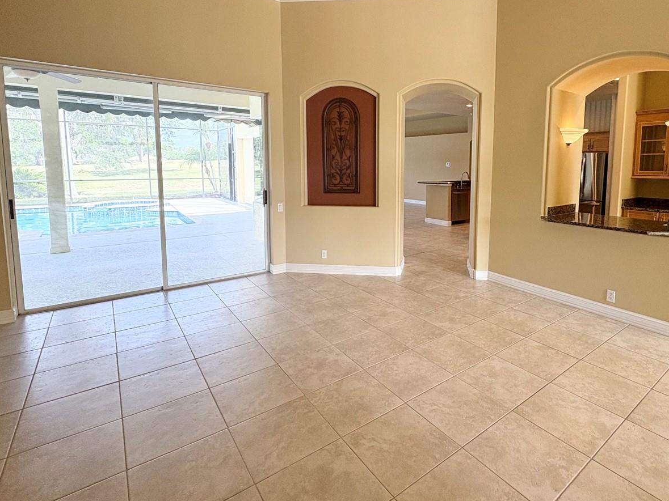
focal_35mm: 19
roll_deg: -0.2
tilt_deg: -5.8
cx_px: 397
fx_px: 367
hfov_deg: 83.8
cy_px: 200
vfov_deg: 68.0
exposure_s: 1/120
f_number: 2.2
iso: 160
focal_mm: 2.22
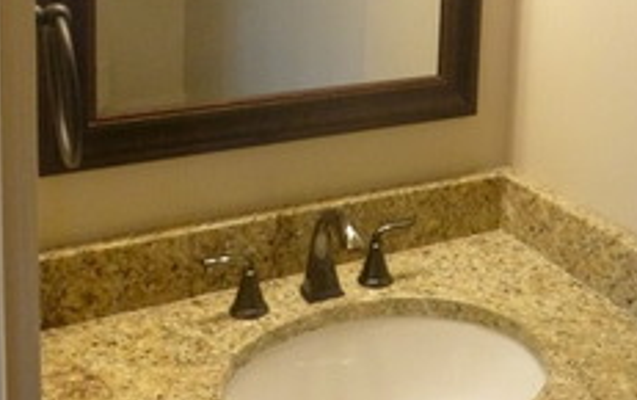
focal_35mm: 55
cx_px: 447
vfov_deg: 22.3
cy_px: -39
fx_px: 956
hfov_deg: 36.3
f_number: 3.9
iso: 400
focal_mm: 4.5
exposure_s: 1/30
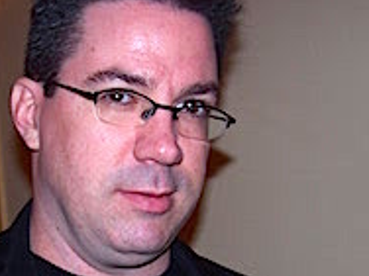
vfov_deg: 17.9
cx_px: 133
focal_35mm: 81
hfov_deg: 24.0
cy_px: 256
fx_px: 863
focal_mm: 6.3
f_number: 2.8
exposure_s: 1/60
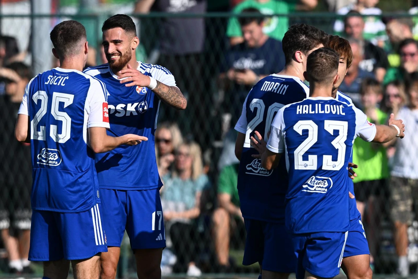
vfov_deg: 3.4
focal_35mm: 400
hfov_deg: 5.2
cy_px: 140
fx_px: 4645
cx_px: 209
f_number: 4
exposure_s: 1/5000
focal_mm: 400
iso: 400
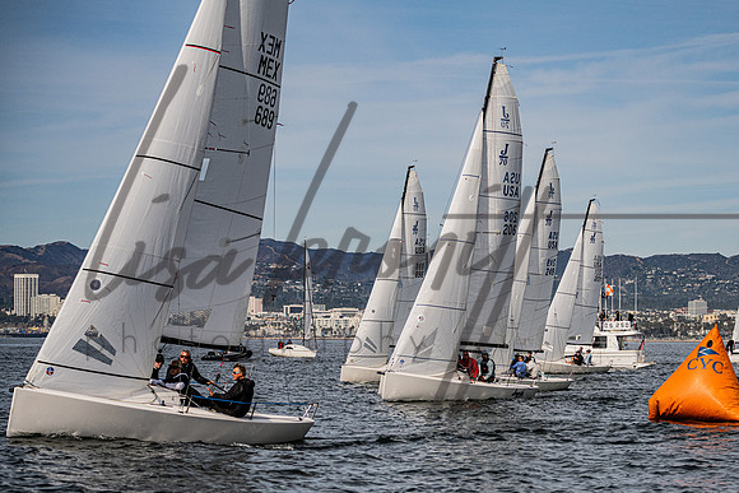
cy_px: 307
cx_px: 460
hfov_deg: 16.3
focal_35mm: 126
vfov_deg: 10.9
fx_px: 2584
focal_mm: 100
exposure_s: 1/4000
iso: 320
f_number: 5.6
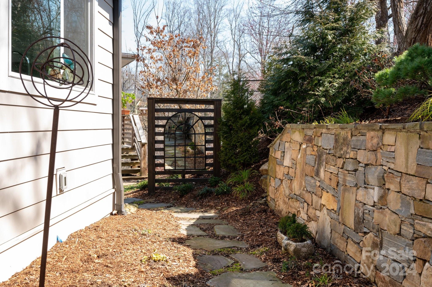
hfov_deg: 62.0
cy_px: 144
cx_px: 216
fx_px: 360
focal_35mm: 30
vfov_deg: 43.5
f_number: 8
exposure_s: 1/100
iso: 200
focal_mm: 30
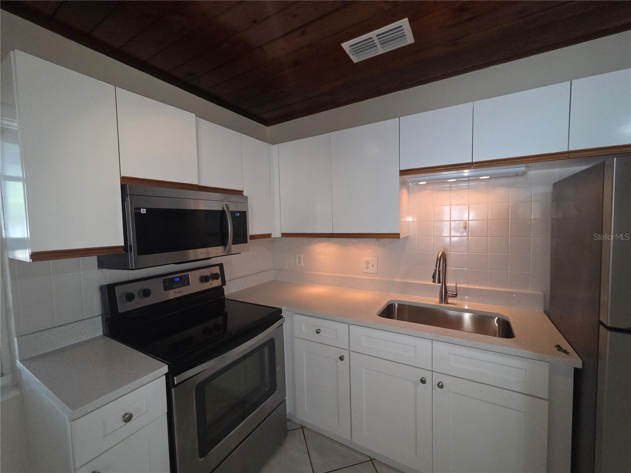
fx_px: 237
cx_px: 316
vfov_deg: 89.9
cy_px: 236
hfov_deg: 106.2
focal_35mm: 13
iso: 200
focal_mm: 2.2
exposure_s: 1/60
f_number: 2.2
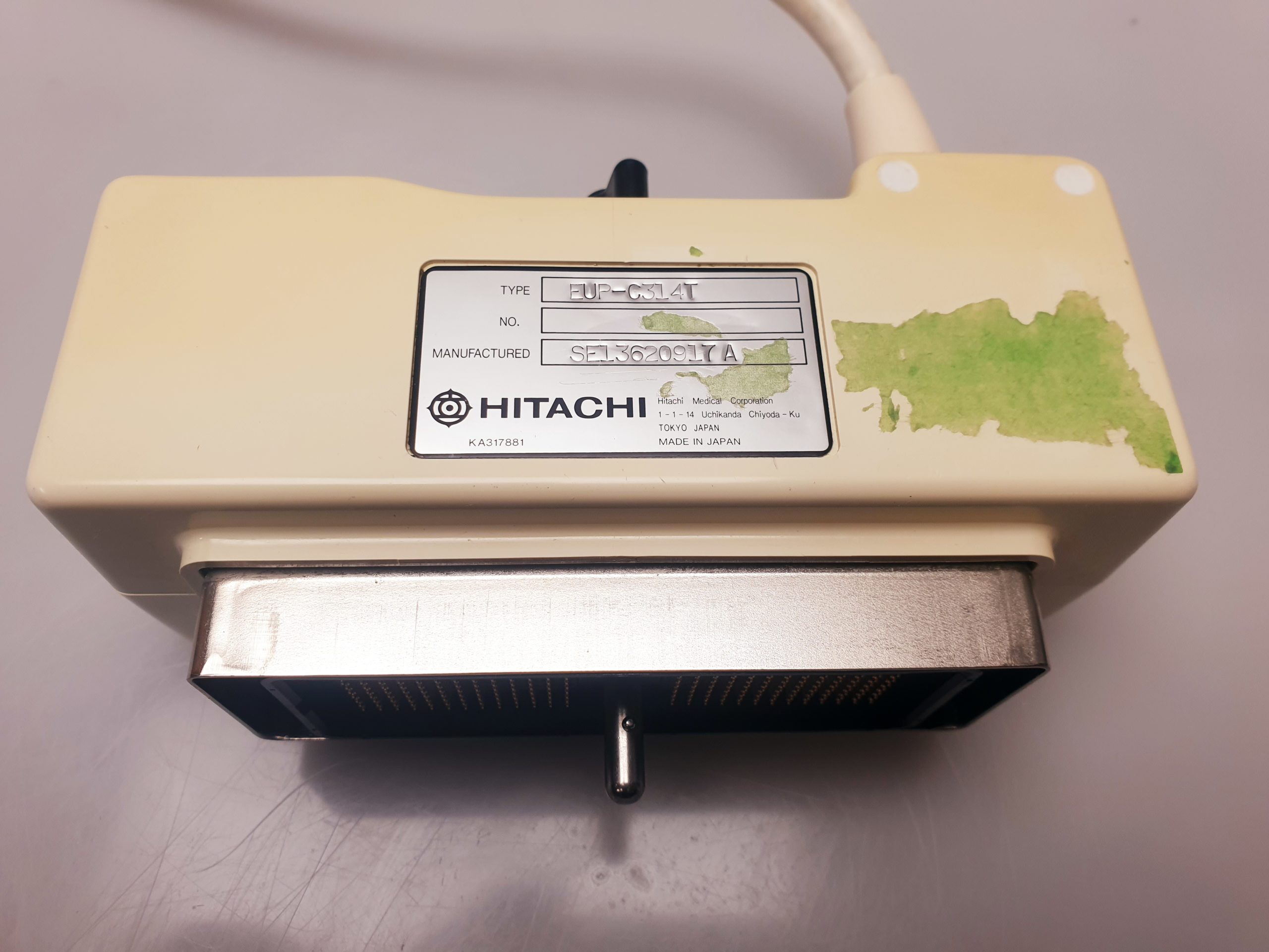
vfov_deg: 53.1
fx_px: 953
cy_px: 476
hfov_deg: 67.3
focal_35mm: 26
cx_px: 634
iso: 50
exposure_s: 1/100
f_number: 2.4
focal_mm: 4.3
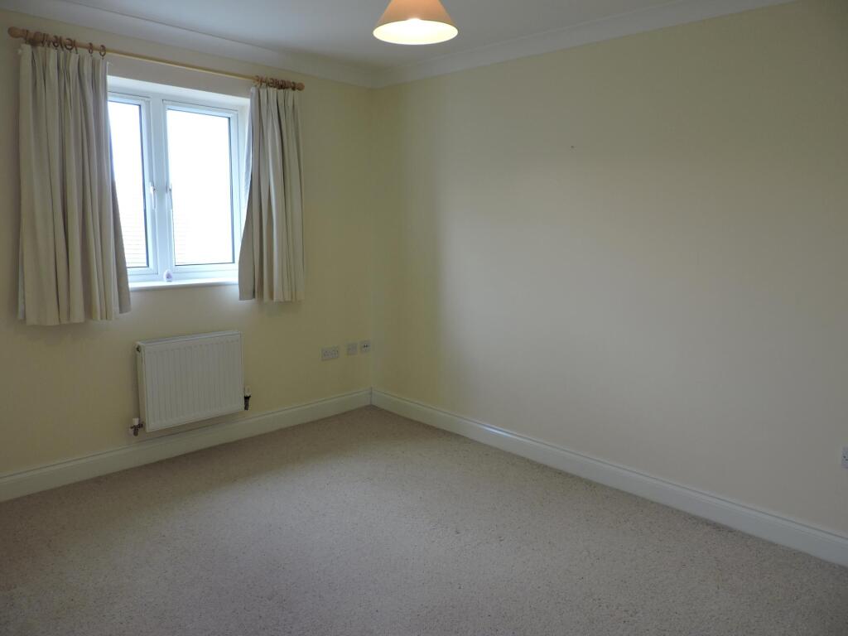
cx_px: 424
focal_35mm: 24
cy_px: 318
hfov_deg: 71.6
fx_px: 588
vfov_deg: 56.8
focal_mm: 4.3
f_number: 3
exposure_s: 1/40
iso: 100
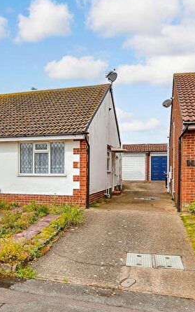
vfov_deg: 74.8
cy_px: 156
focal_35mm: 24
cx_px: 3
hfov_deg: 44.1
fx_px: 204
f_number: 4
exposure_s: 1/4000
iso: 400
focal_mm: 10
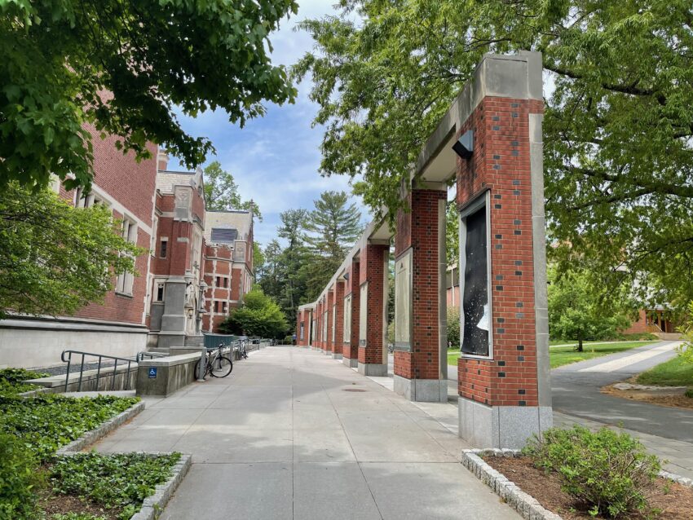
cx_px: 346
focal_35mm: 26
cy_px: 260
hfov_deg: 67.3
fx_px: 521
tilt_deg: +8.4
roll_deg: -0.9
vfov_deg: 53.1
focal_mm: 5.1
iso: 32
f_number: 1.6
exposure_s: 1/1475
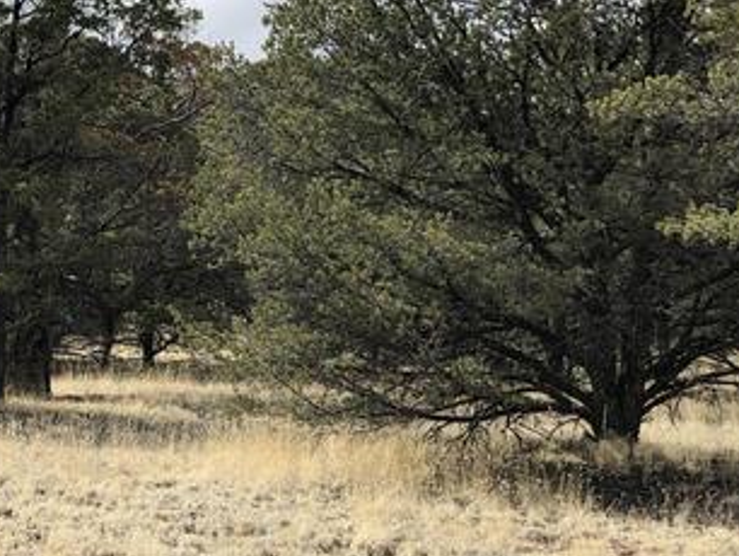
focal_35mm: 78
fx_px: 1666
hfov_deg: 24.7
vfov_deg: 18.9
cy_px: 384
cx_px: 182
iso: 20
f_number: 1.8
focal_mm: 3.99
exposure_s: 1/1600
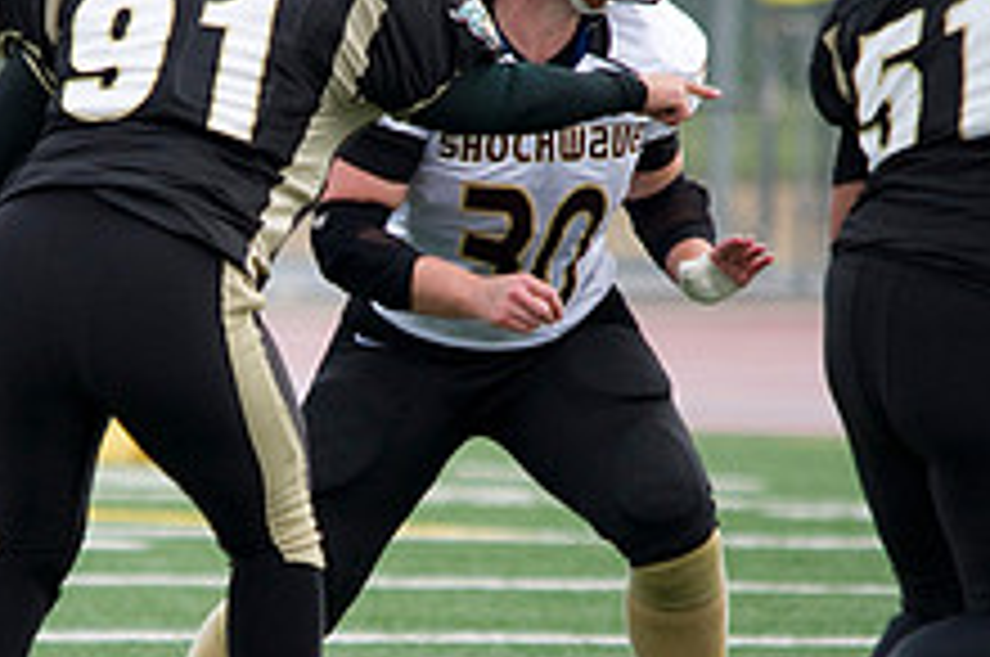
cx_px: 212
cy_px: 387
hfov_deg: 1.6
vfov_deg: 1.0
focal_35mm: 1319
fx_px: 36219
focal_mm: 500
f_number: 6.3
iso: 2200
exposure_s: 1/1000
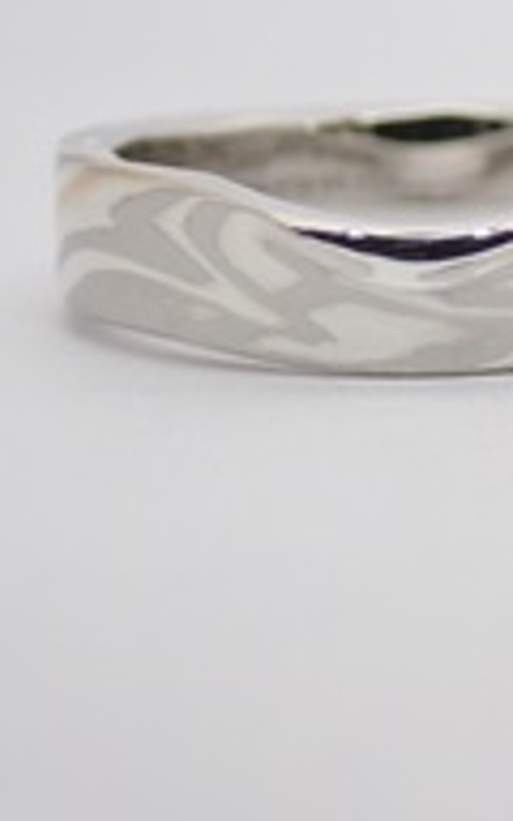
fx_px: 4273
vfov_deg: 11.0
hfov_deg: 6.8
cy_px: 242
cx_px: 752
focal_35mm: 191
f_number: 4.1
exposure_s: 1/100
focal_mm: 13.65
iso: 200
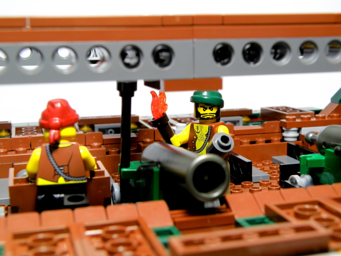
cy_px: 128
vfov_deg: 26.6
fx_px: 542
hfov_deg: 34.9
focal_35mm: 55
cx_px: 170
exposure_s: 1/15
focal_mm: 9.77
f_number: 4
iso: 64
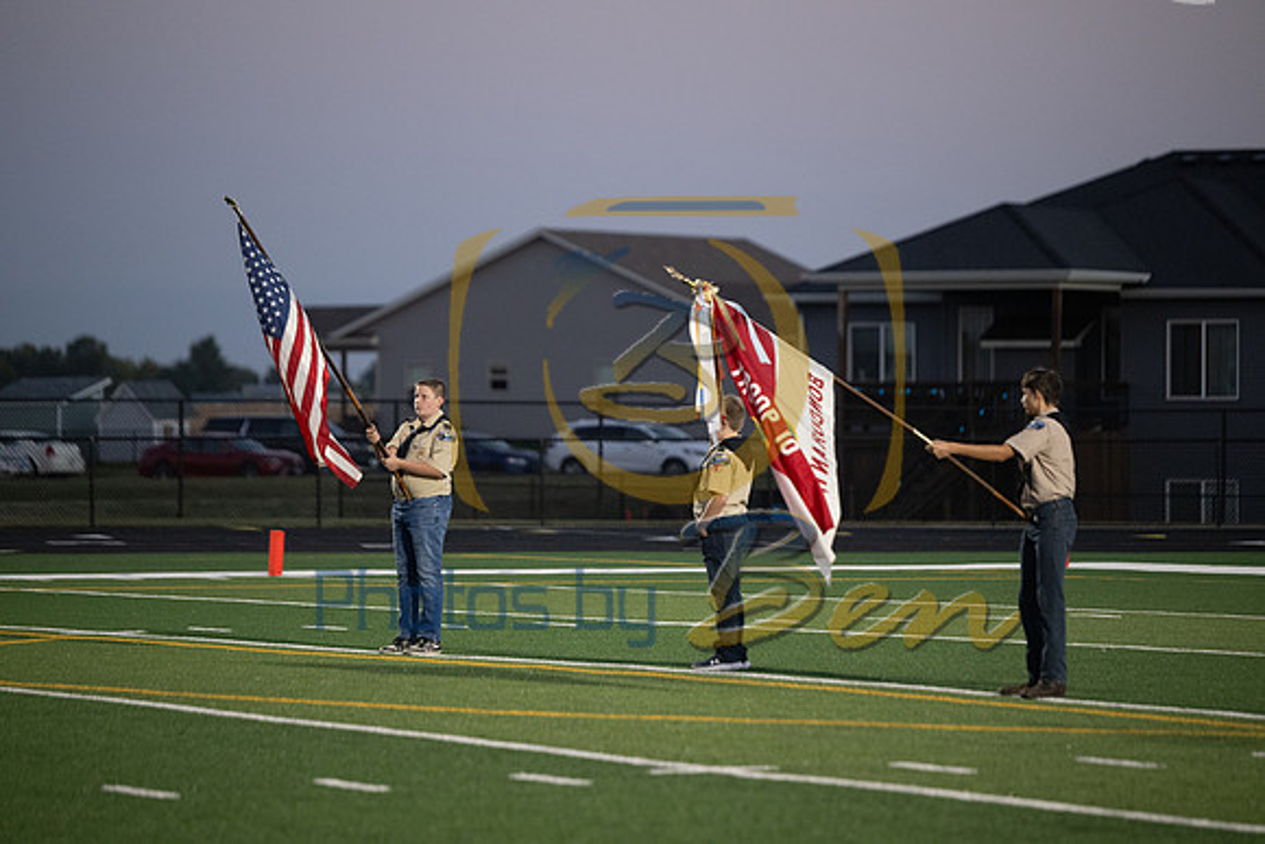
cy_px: 422
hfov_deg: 11.7
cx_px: 632
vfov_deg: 7.9
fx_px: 6150
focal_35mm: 175
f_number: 2.8
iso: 2500
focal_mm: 175
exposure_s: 1/800
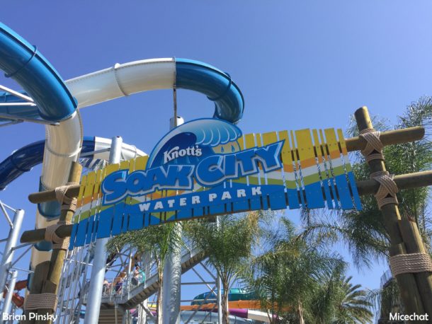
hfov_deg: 61.6
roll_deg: -1.5
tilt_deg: +30.0
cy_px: 162
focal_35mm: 29
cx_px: 216
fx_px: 362
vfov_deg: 48.3
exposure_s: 1/1364
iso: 32
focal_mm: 4.15
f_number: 2.2
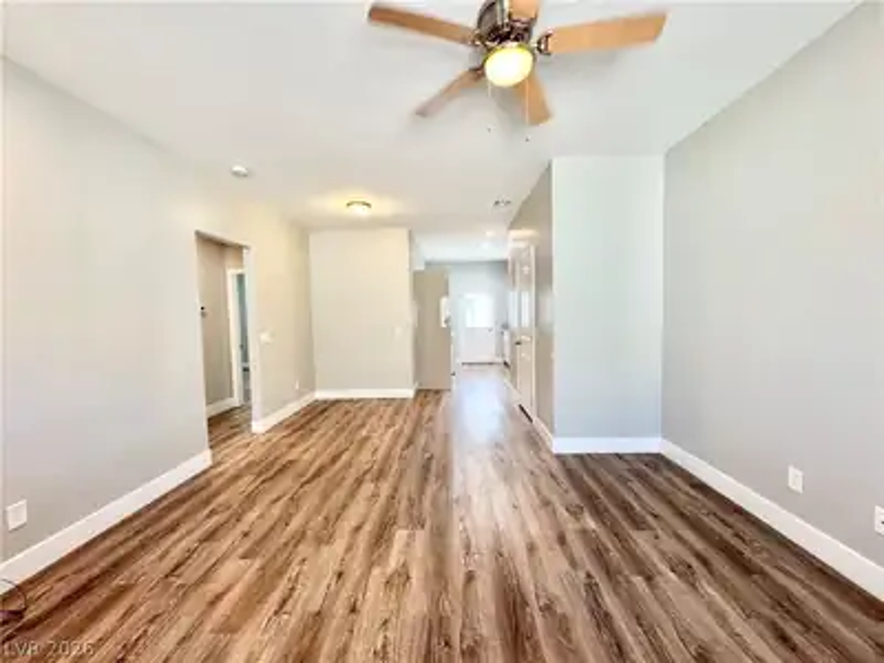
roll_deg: +1.5
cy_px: 332
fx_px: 358
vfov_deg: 85.7
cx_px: 442
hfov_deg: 102.1
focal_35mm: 14
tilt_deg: -2.7
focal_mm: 2.22
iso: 200
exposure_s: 1/120
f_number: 2.2
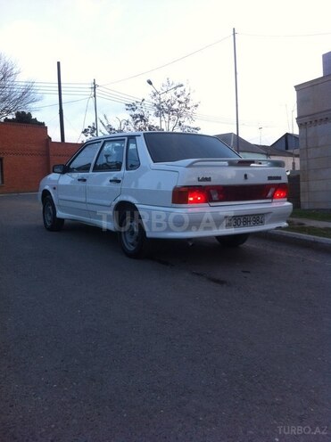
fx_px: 447
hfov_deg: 40.6
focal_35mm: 35
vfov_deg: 52.7
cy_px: 221
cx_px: 166
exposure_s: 1/60
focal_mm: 3.85
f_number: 2.8
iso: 100
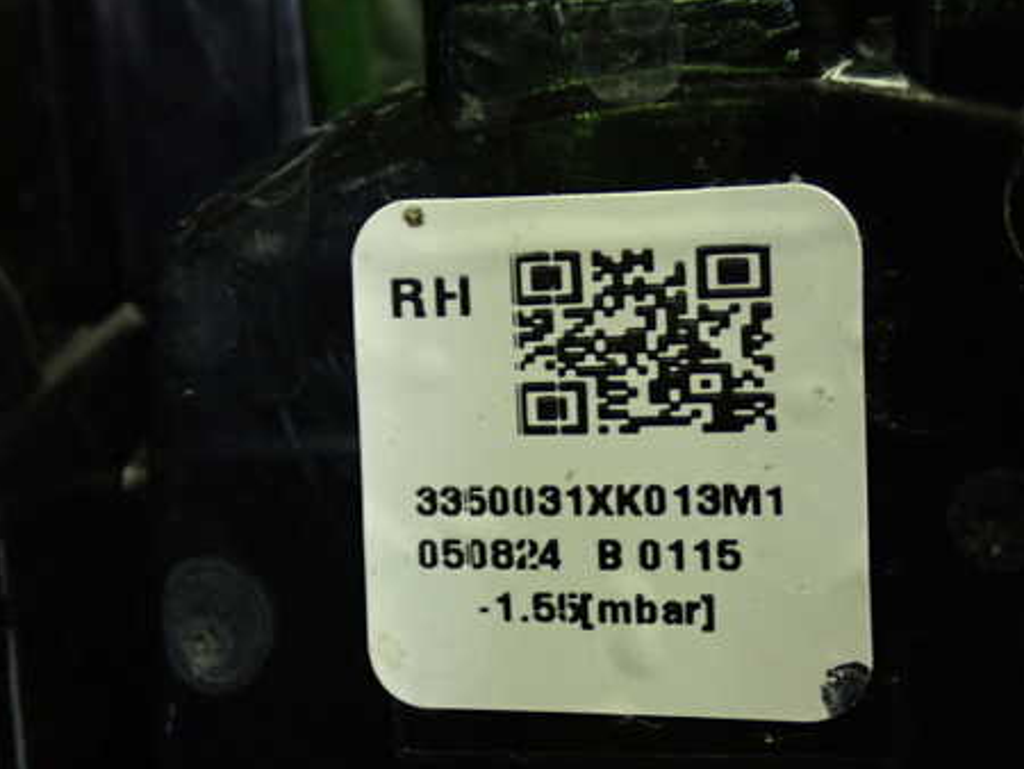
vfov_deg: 20.5
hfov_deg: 27.0
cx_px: 555
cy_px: 396
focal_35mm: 72
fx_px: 2131
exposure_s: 1/50
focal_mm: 9.65
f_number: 3.3
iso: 500
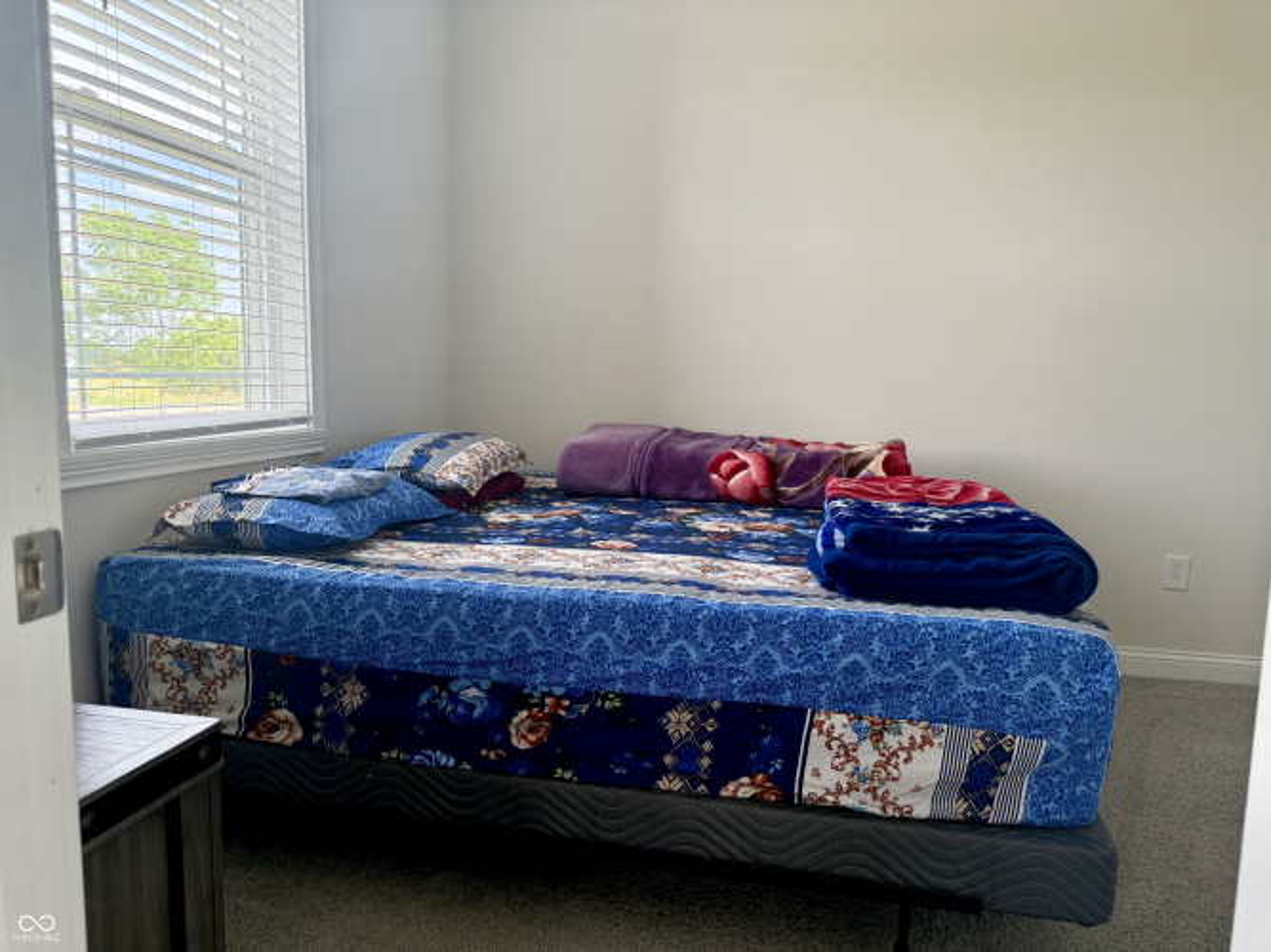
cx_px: 636
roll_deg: -1.0
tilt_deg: -6.6
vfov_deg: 56.8
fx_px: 881
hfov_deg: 71.6
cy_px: 476
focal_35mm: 24
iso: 200
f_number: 1.78
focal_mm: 6.76
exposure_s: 1/172
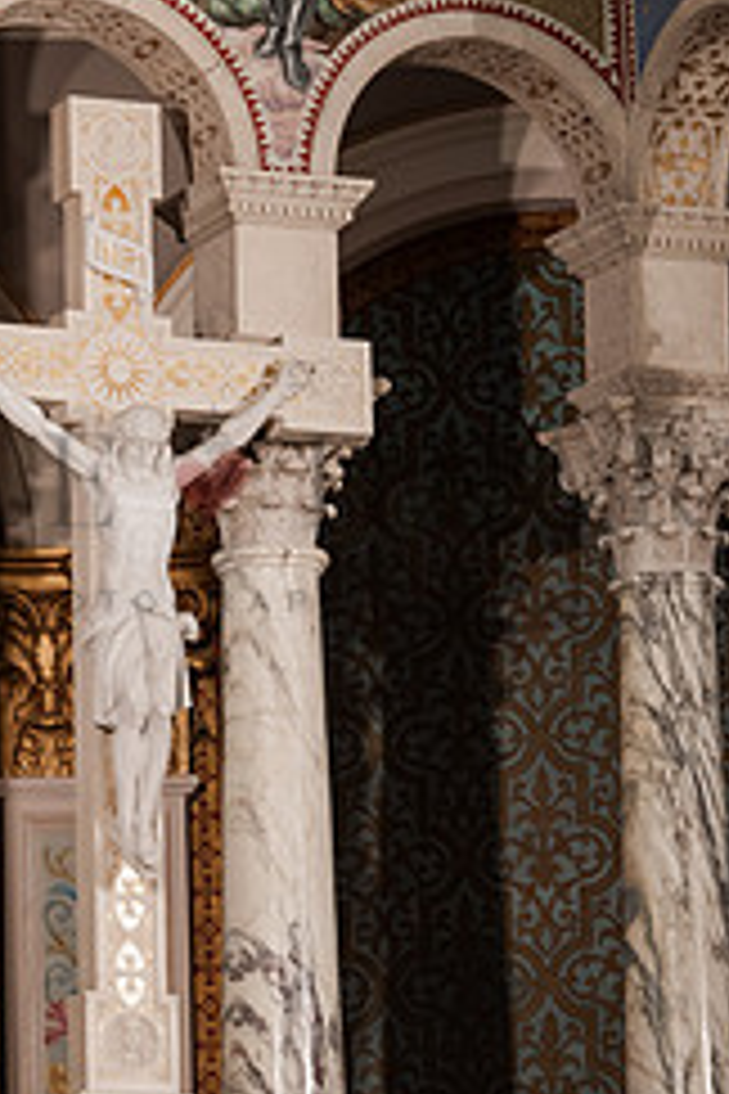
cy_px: 558
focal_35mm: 226
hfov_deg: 6.1
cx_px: 184
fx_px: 6864
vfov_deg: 9.1
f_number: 2.8
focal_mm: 122
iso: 1250
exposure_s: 1/100
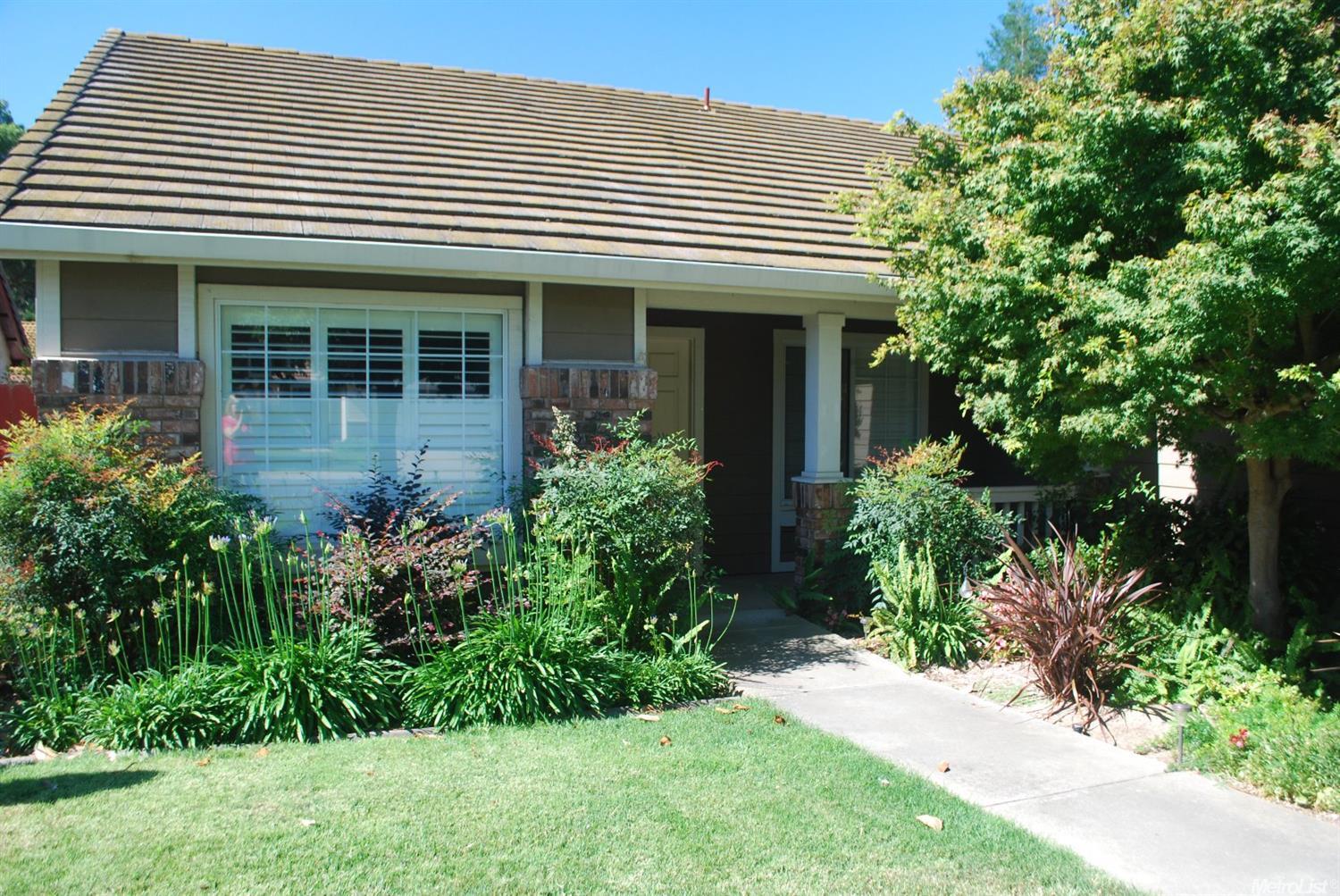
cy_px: 448
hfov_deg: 67.3
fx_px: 1006
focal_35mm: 27
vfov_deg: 48.0
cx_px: 670
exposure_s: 1/100
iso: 200
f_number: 5
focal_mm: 18
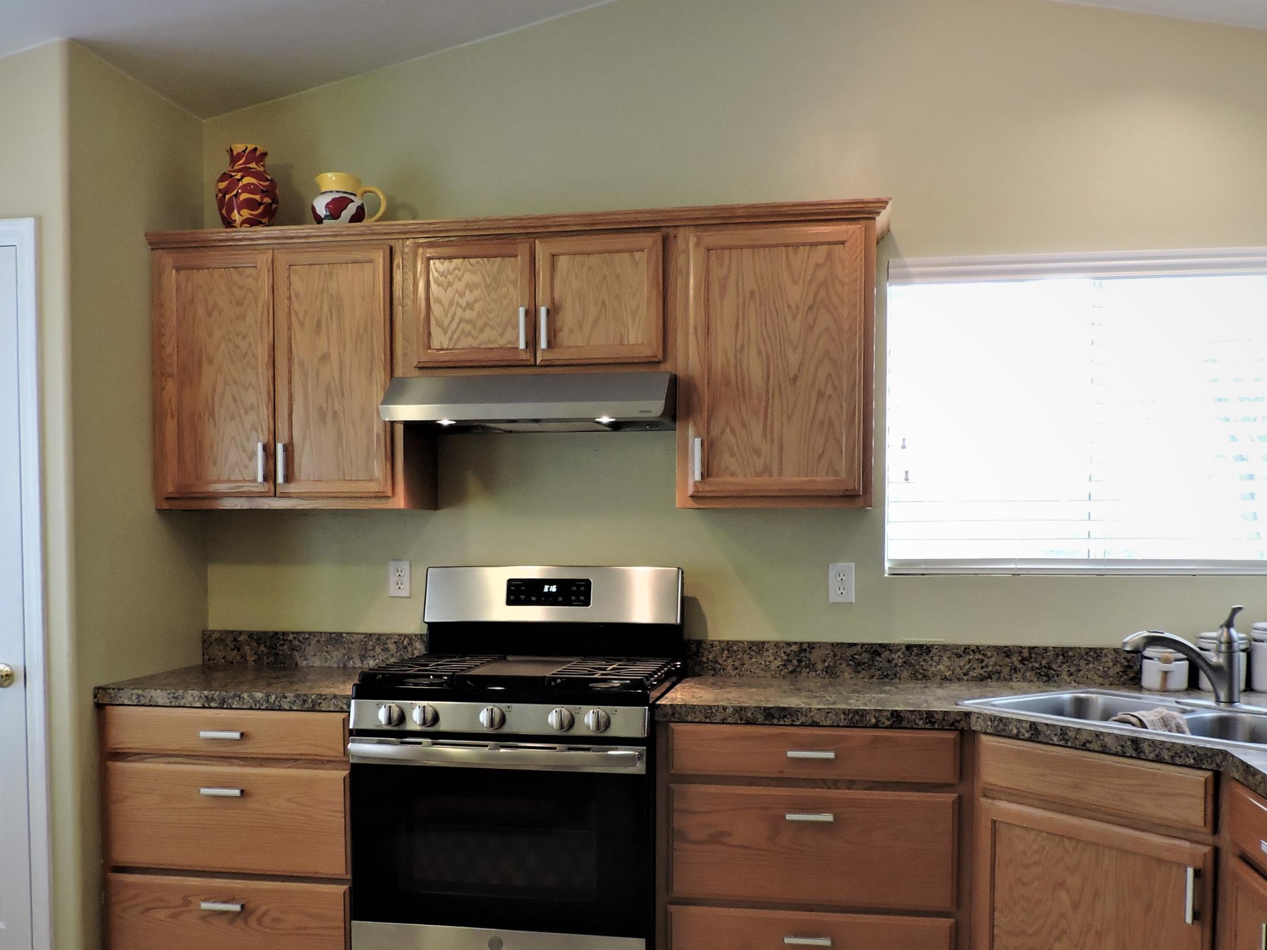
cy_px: 600
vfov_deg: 42.6
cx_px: 617
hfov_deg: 55.4
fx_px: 1208
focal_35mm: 33
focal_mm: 4.3
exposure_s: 1/30
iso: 320
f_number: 3
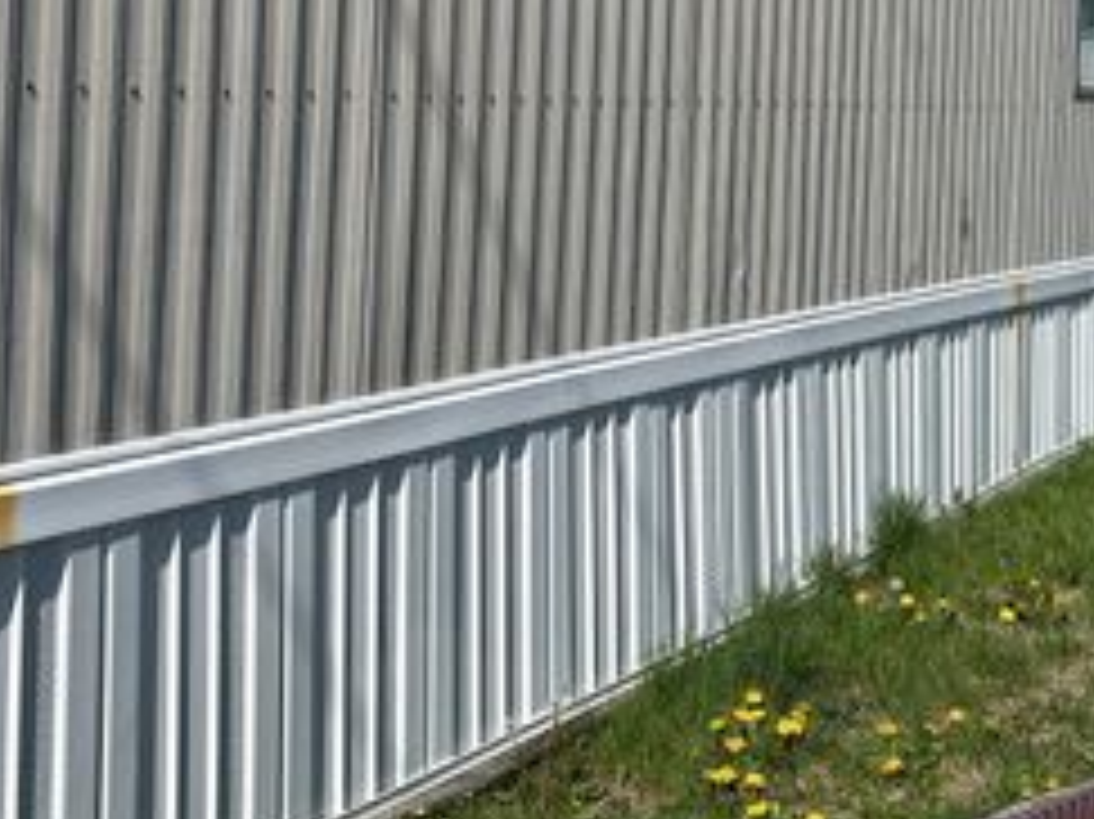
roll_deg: -1.3
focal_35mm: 57
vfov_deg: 24.9
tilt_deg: -0.6
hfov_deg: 33.2
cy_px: 90
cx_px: 804
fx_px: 1801
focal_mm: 5.7
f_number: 1.5
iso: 50
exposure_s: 1/8000
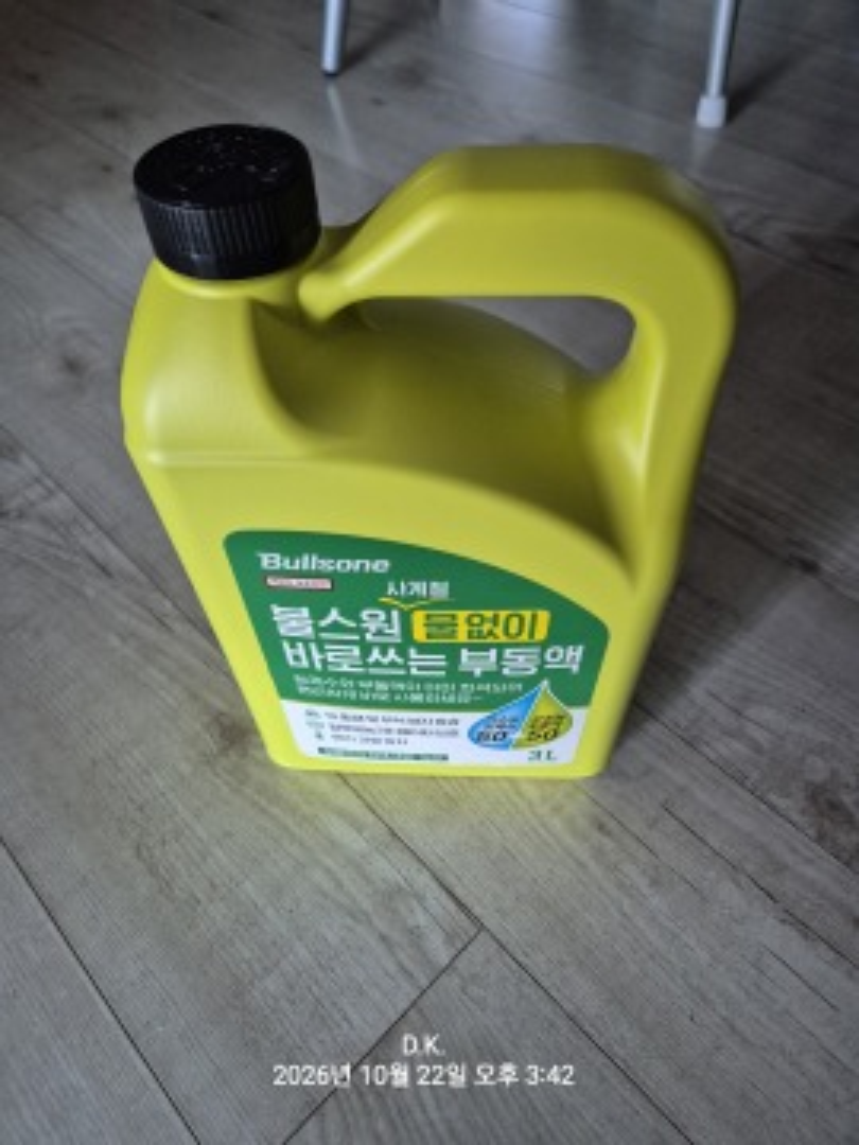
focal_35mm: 23
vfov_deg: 73.9
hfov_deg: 58.9
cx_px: 430
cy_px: 572
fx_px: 761
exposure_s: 1/120
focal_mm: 5.4
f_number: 1.8
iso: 640
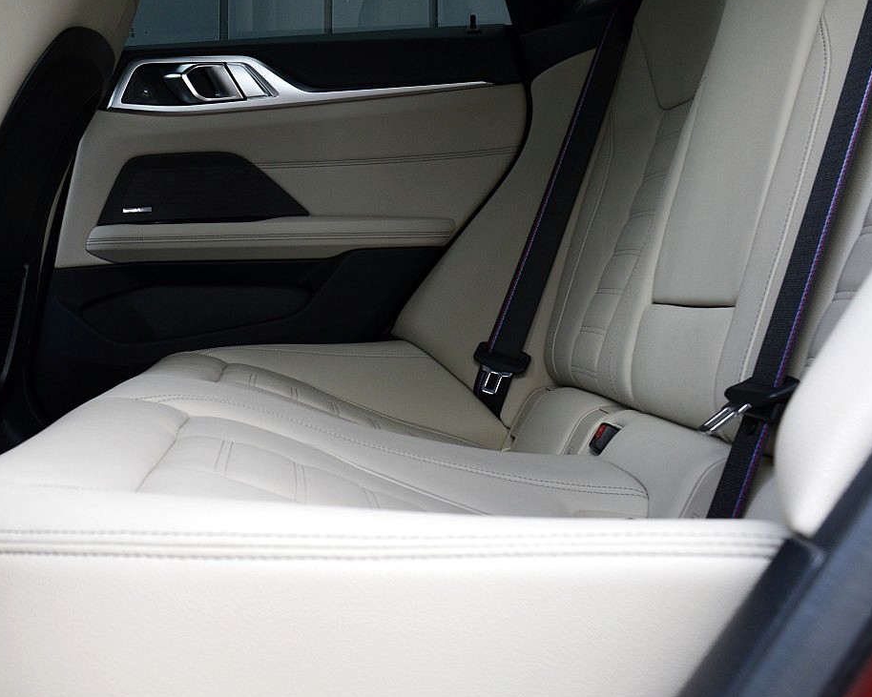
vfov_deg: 33.1
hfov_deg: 40.0
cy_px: 215
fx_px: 1161
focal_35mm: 45
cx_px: 217
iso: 400
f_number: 8
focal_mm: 18
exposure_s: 1/80
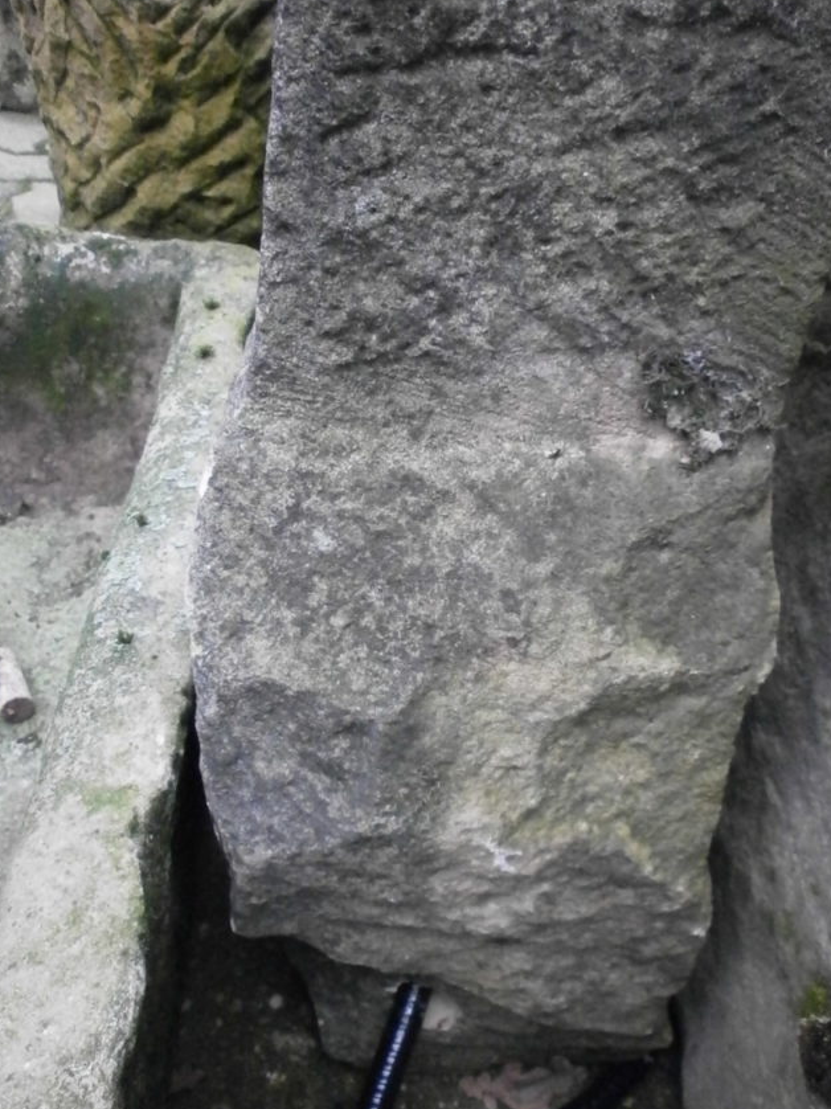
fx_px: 1057
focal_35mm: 33
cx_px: 435
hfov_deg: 42.9
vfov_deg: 55.3
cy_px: 610
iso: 800
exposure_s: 1/200
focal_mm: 4.8
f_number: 2.9
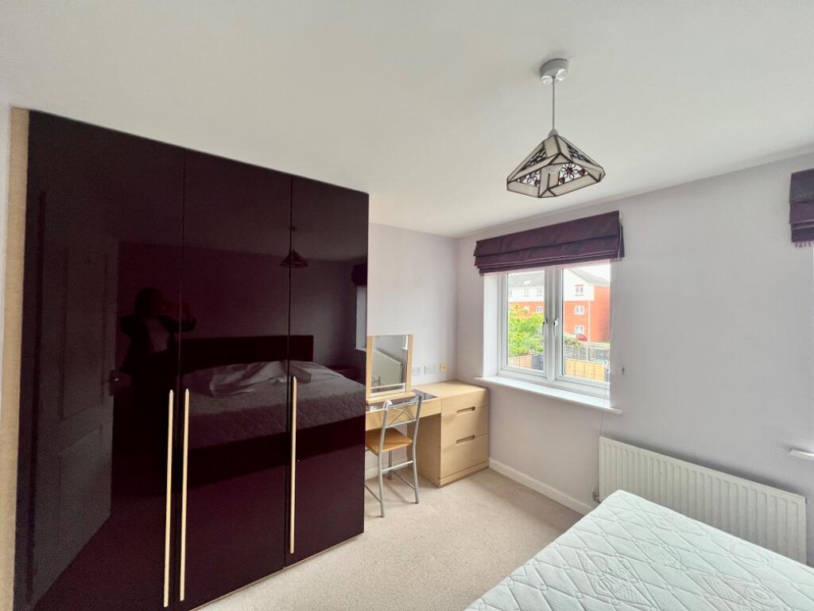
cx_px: 407
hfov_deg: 106.2
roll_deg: +0.1
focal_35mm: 13
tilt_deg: -0.5
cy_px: 306
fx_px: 306
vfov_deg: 89.9
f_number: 1.8
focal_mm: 1.57
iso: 100
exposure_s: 1/99
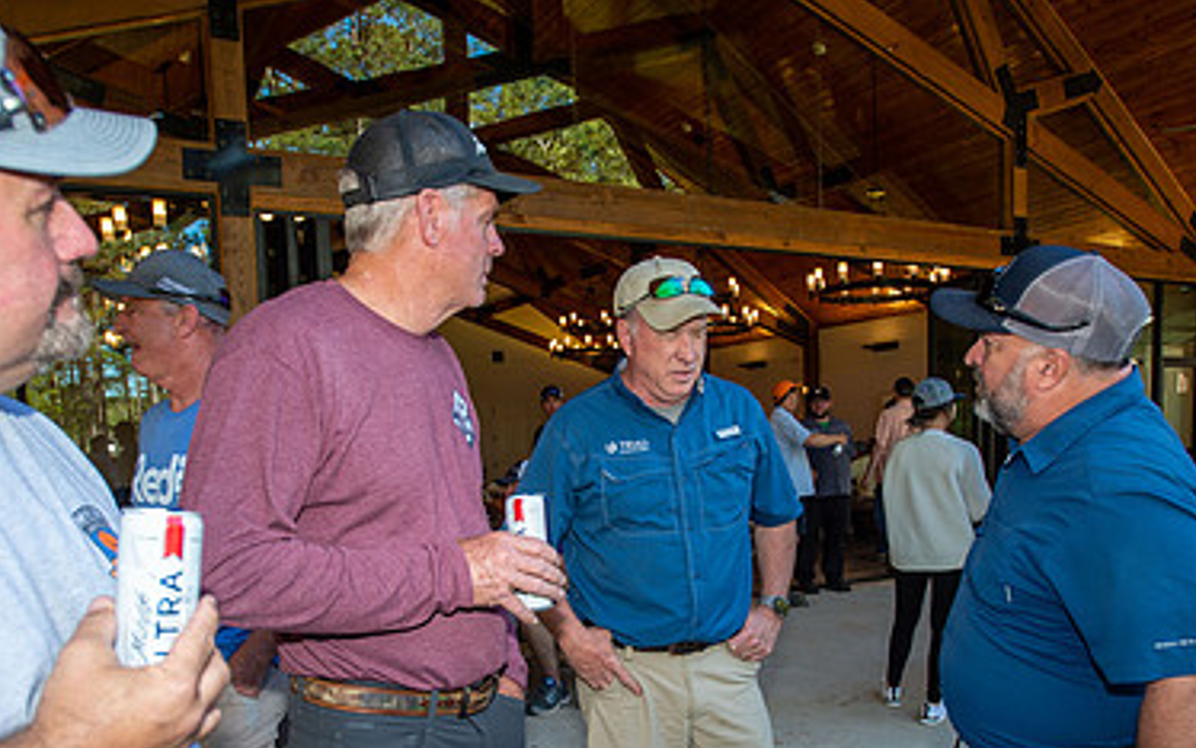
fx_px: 978
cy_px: 556
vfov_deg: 40.7
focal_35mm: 30
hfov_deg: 62.9
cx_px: 611
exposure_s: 1/200
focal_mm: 19
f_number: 4
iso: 250
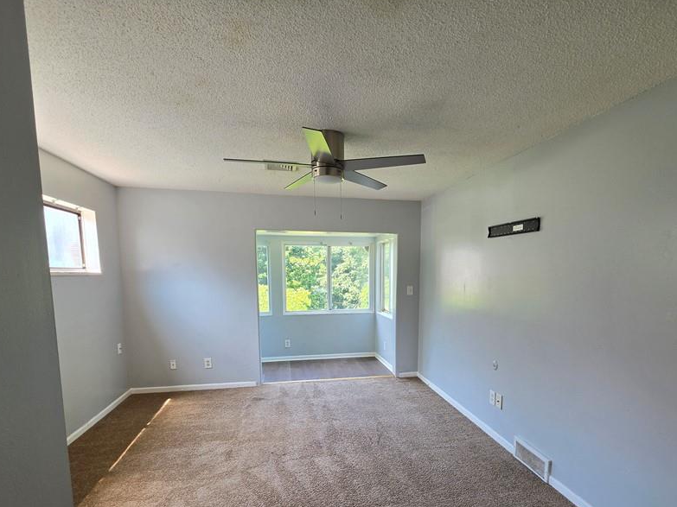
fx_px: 332
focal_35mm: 17
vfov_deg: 73.2
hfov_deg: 90.9
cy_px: 322
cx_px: 361
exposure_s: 1/120
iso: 64
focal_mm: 2.2
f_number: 1.9
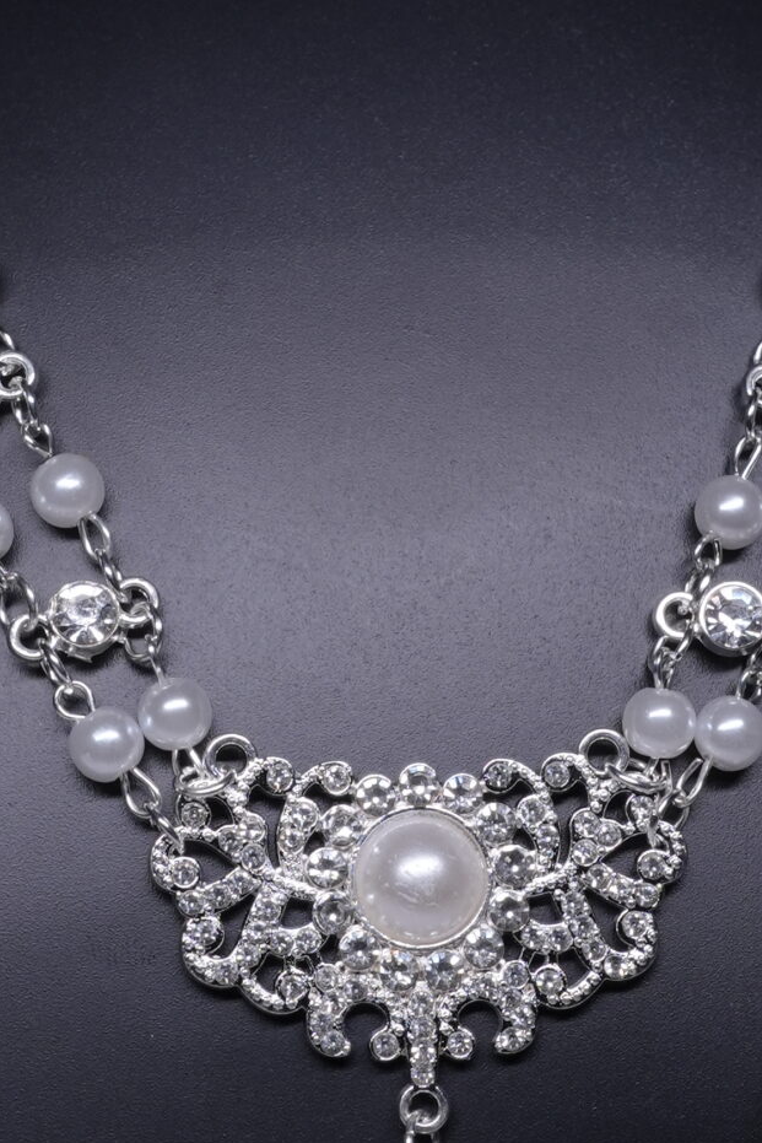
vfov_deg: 14.3
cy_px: 363
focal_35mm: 143
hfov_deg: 9.6
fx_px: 4538
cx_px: 417
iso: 500
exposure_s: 1/160
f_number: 8
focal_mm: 35
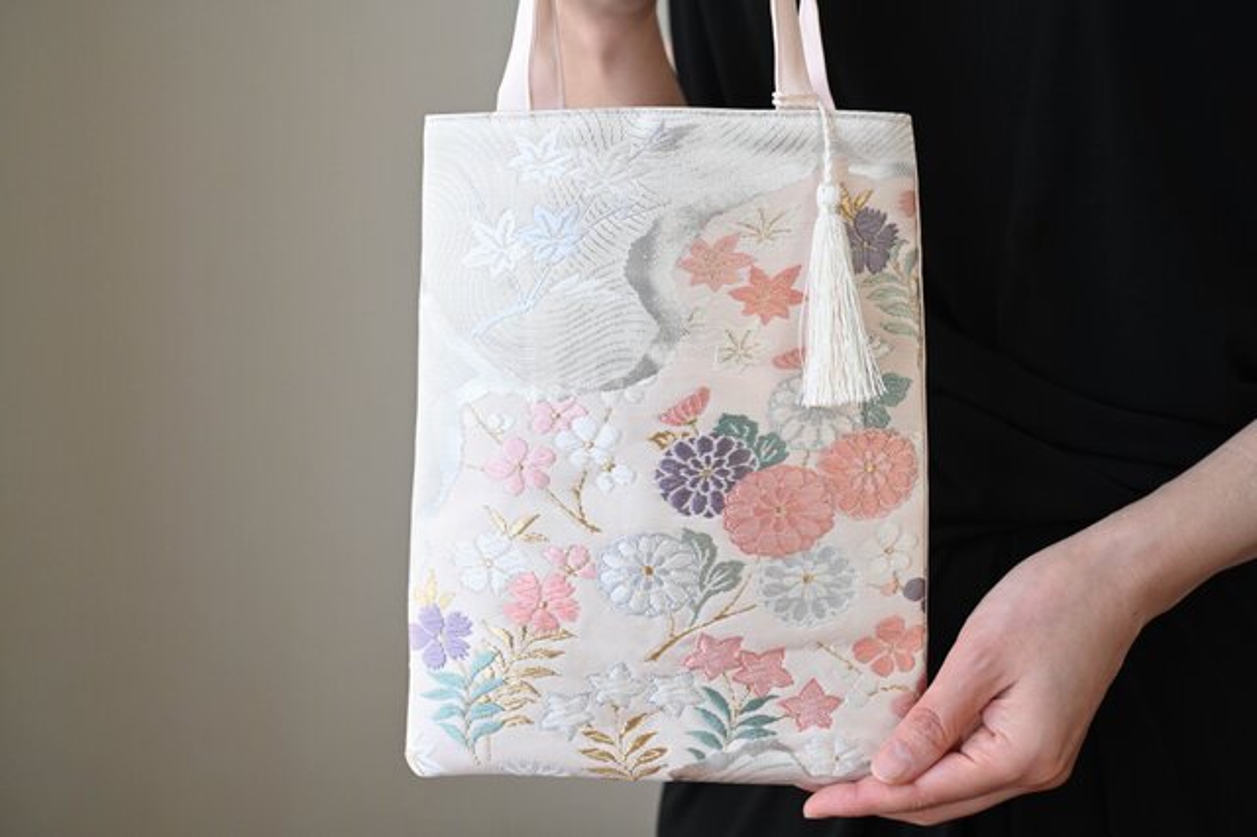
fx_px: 1919
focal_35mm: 55
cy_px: 418
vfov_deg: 24.6
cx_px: 628
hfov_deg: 36.3
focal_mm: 55
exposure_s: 1/60
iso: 2000
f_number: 5.6
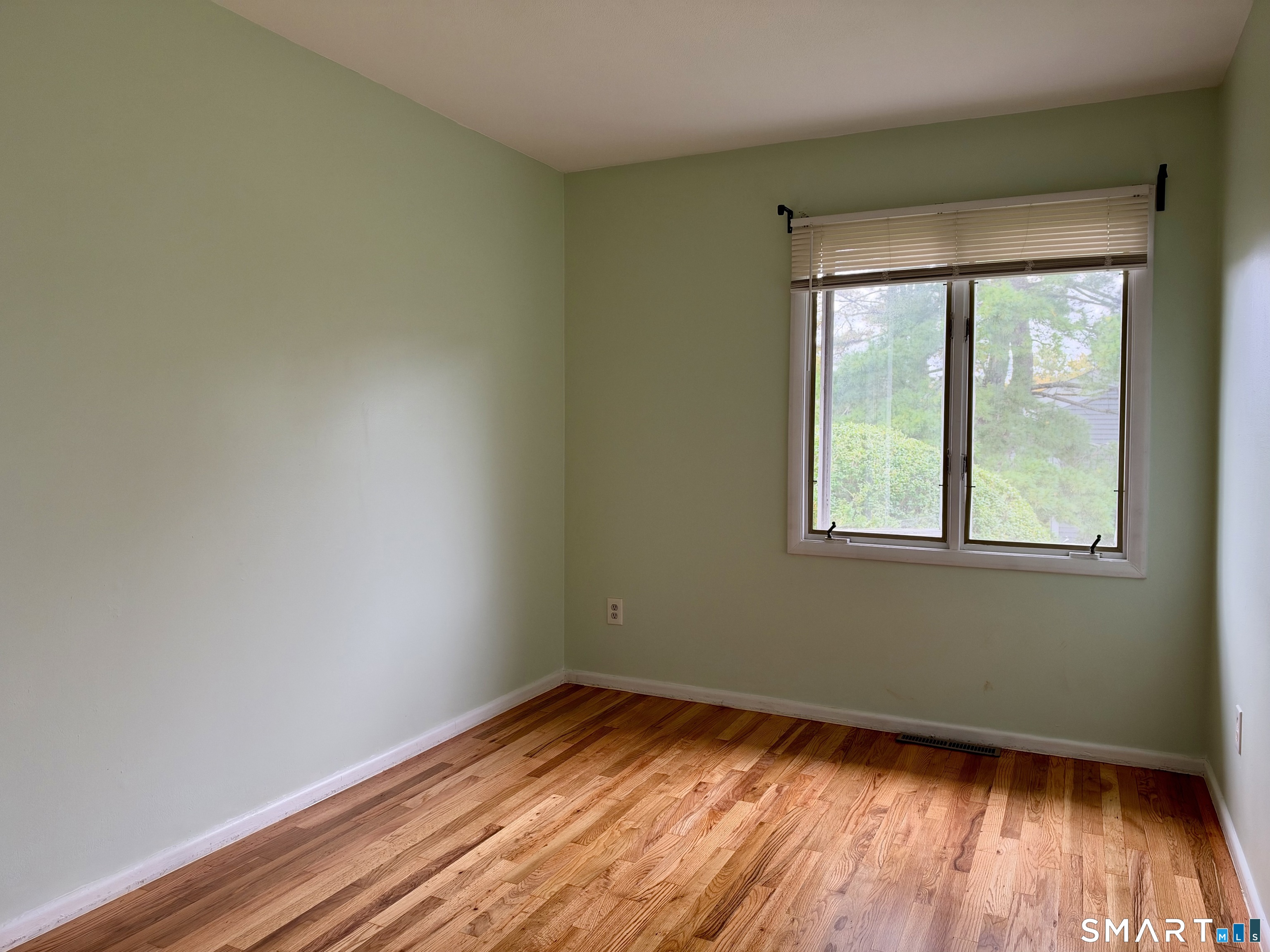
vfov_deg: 56.8
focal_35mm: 24
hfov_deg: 71.6
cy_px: 476
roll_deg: +0.2
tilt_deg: -3.0
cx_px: 635
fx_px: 881
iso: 160
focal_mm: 6.93
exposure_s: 1/206
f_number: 1.8
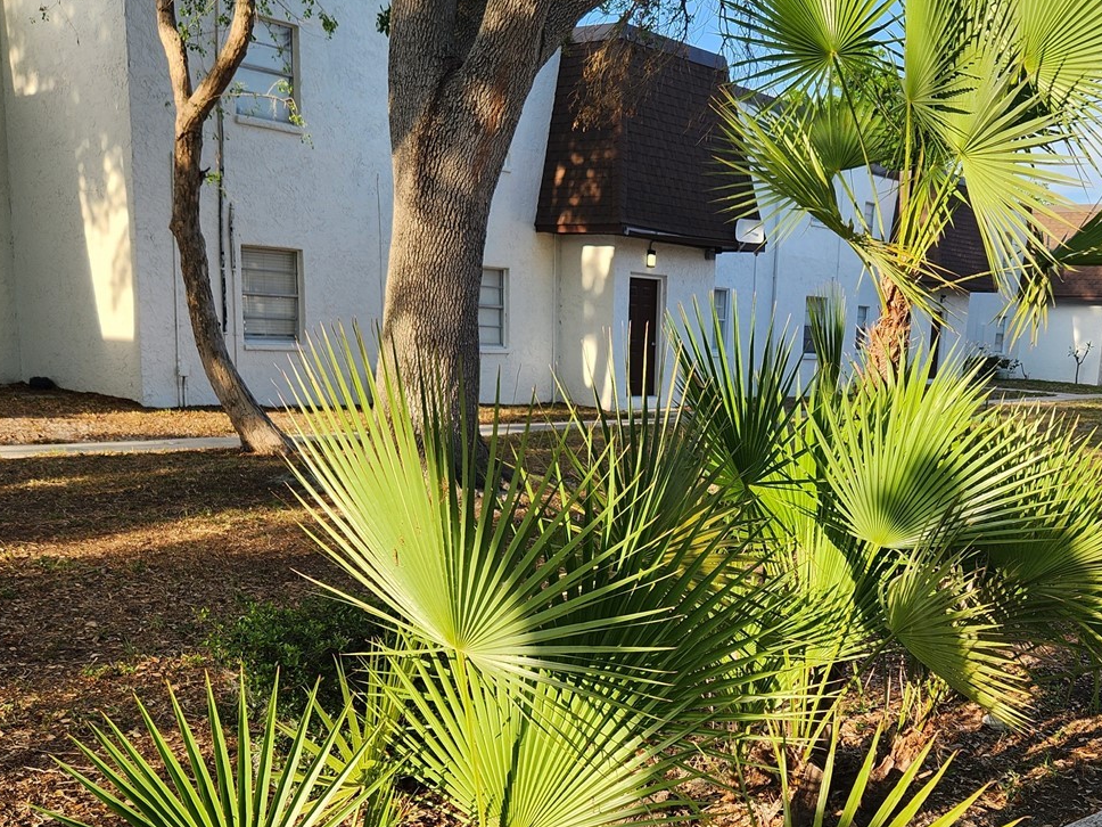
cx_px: 696
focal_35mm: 38
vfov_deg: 37.2
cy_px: 568
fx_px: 1210
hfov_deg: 48.5
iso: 20
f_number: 1.8
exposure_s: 1/494
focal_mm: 5.4
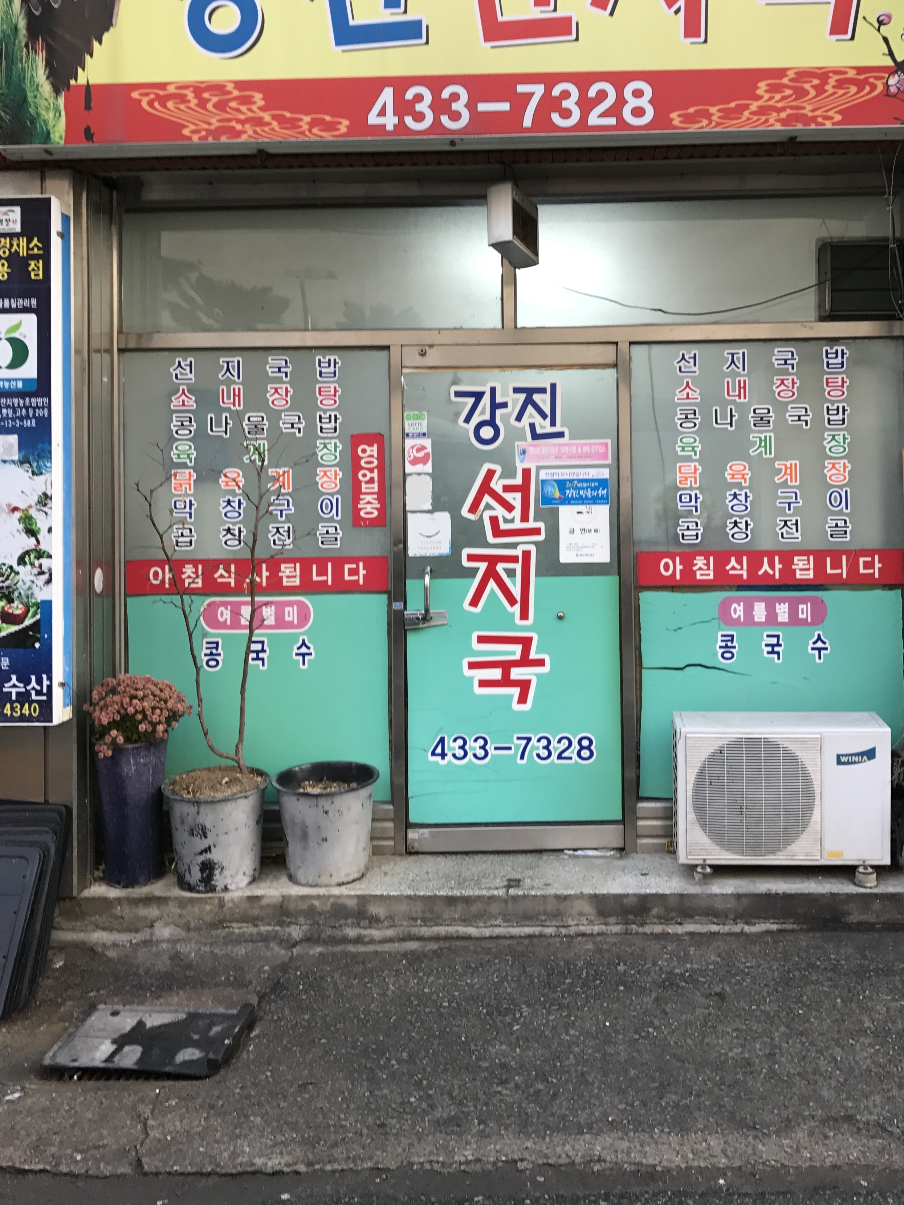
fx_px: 1184
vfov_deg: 53.5
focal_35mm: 34
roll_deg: +0.1
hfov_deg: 41.7
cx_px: 513
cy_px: 475
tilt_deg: +1.3
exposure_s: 1/60
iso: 32
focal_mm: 3.99
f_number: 1.8
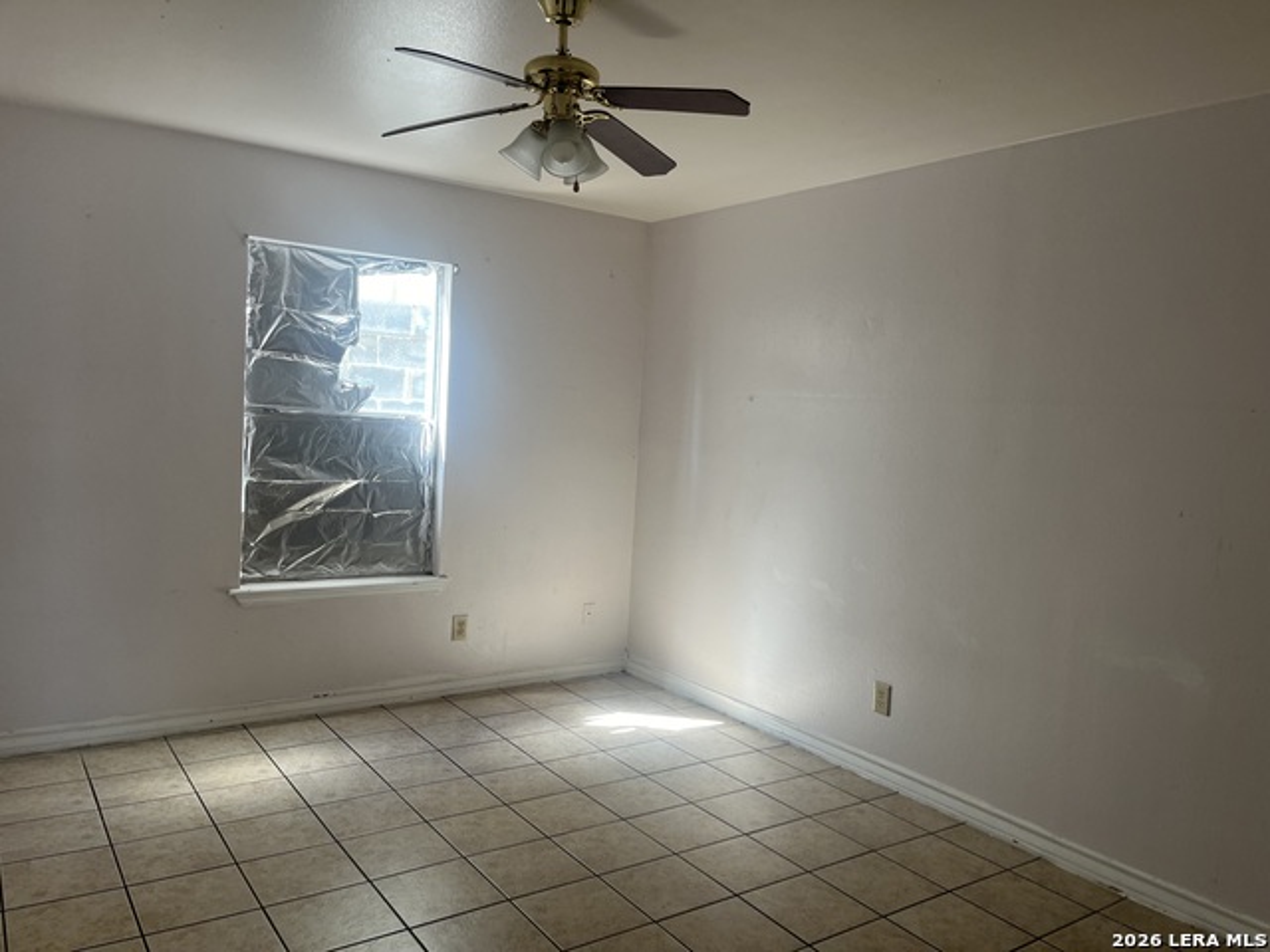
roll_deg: -2.6
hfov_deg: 67.3
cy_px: 476
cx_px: 635
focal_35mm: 26
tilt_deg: -2.8
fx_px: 954
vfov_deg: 53.1
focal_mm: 5.1
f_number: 1.6
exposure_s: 1/121
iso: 64
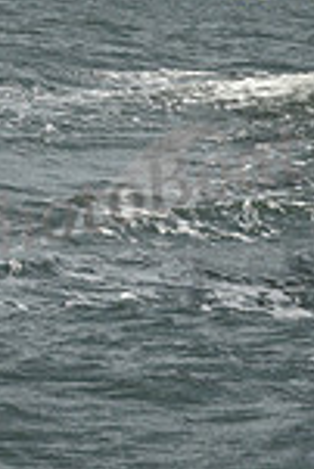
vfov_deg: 7.5
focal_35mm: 269
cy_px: -332
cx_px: 549
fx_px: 3511
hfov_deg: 5.1
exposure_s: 1/1250
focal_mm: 70
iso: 400
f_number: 10
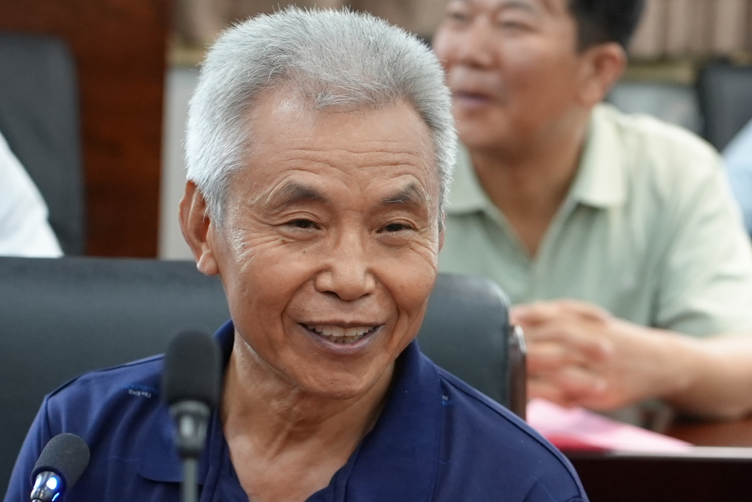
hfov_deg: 8.7
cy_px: 521
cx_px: 469
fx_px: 4954
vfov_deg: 5.8
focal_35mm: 237
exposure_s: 1/160
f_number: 4
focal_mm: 105
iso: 3200
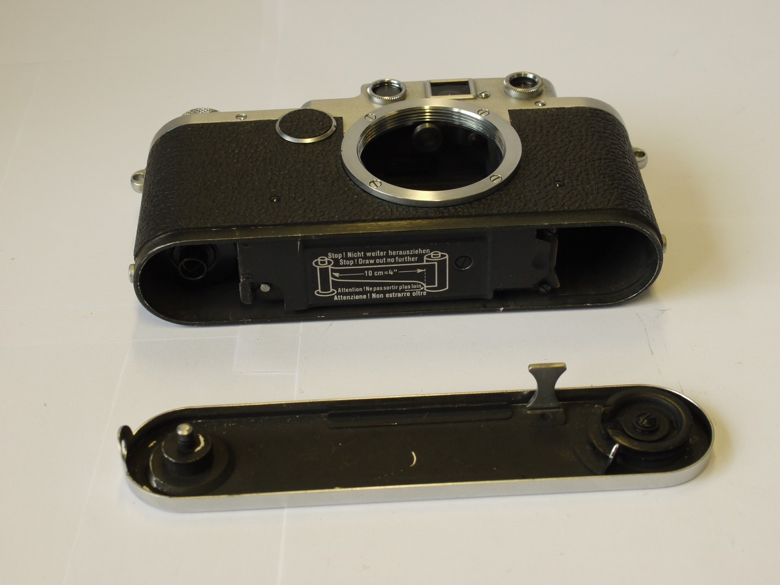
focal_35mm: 60
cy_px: 292
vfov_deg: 24.4
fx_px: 1352
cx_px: 390
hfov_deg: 32.2
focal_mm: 30
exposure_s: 1/50
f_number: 8
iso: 400
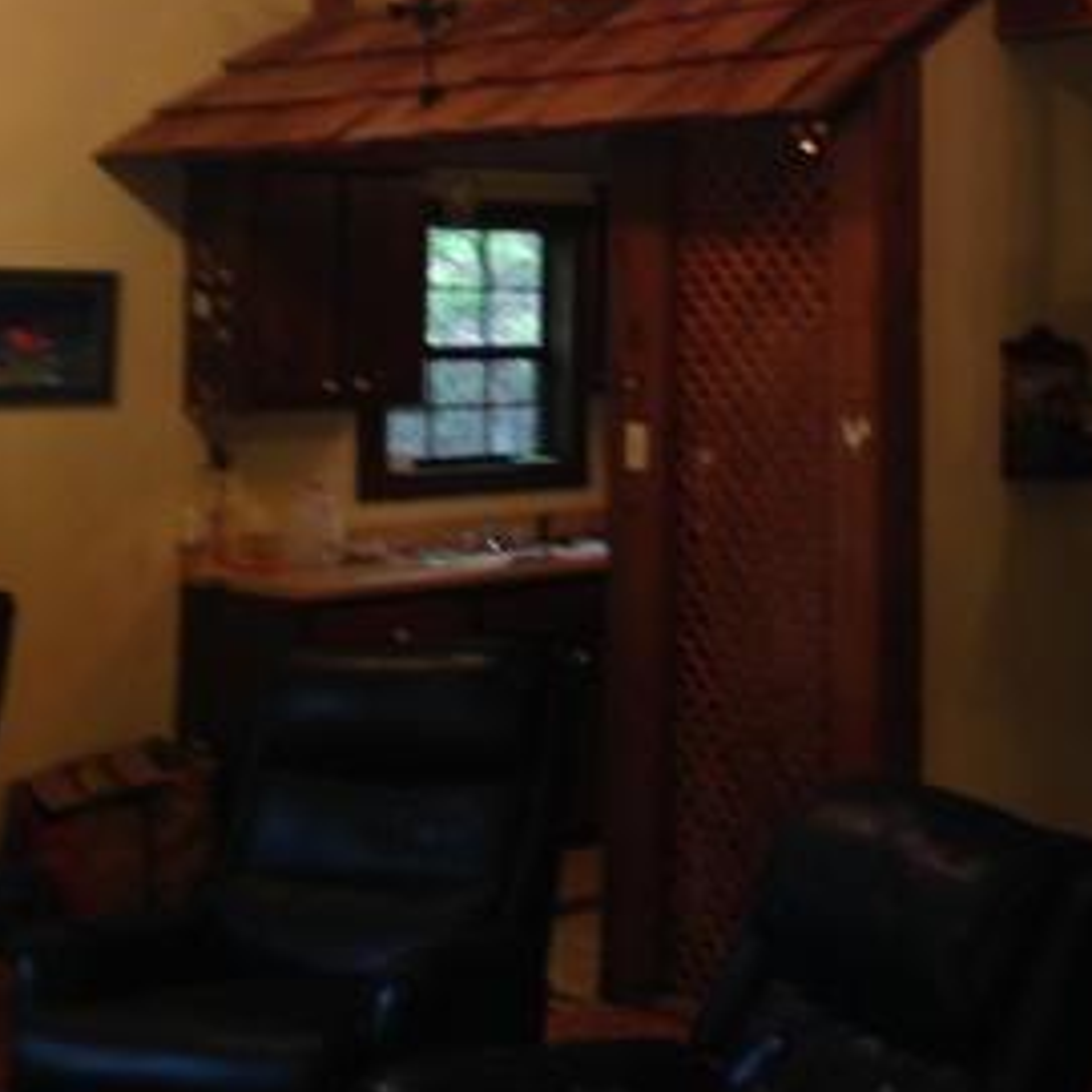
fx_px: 2463
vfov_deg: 24.6
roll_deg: -1.1
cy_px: 206
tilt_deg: +3.4
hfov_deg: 24.0
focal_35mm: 69
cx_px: 1064
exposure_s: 1/20
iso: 80
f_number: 2.4
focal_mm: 4.12
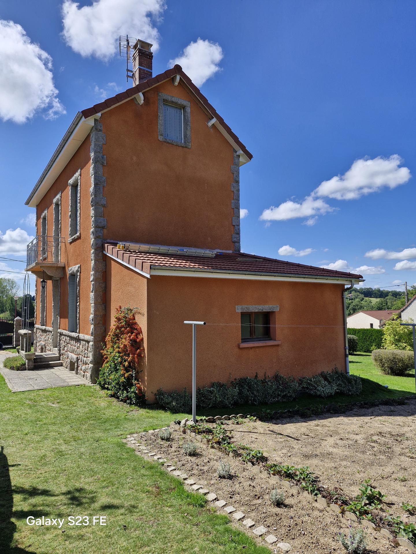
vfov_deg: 73.9
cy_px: 277
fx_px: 369
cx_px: 208
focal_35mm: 23
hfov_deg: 58.9
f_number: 1.8
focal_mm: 5.54
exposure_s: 1/1472
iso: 50
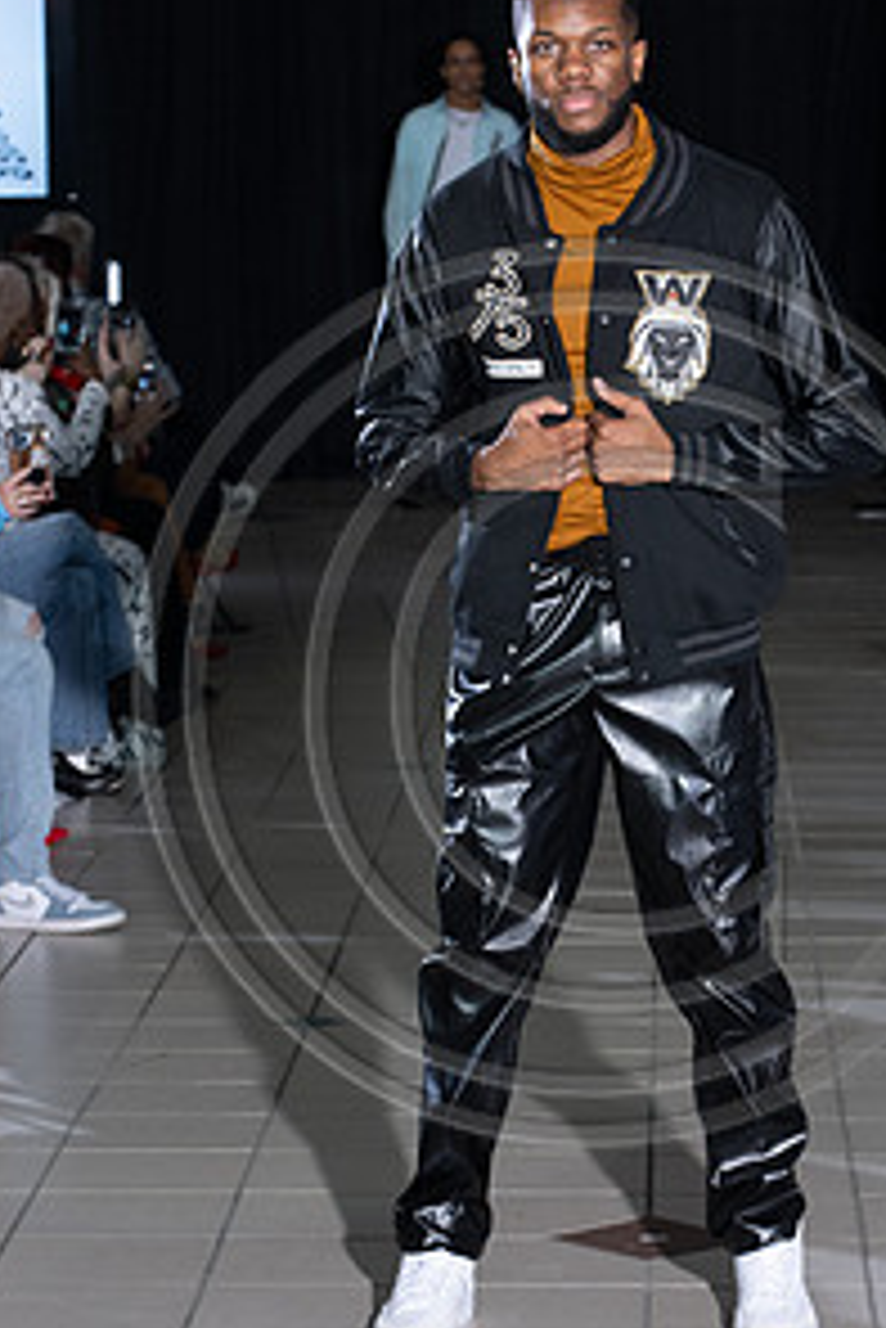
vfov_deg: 14.1
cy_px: 689
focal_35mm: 145
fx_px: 5346
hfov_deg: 9.5
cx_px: 589
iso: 1250
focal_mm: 95
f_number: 6.3
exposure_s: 1/160
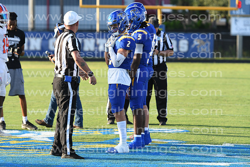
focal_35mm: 240
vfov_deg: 5.7
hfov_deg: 8.6
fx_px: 1667
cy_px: 84
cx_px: 125
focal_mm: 160
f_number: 5.6
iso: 220
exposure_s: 1/500
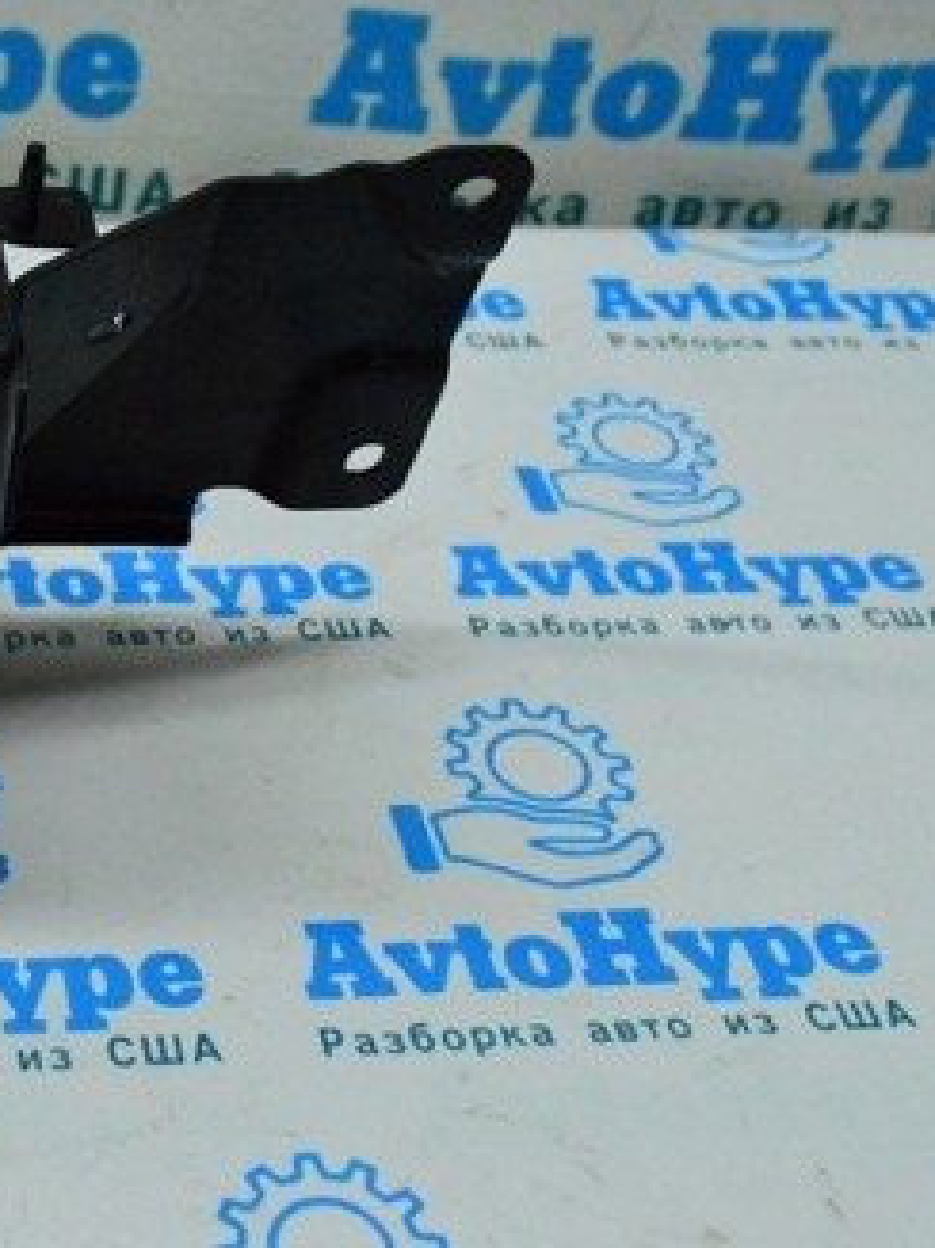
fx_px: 2340
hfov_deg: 21.2
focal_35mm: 65
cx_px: -149
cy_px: 441
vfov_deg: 29.7
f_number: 6.3
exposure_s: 1/640
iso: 6400
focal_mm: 23
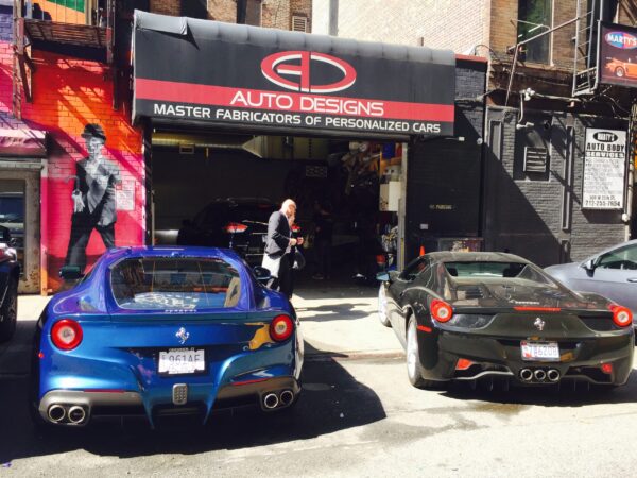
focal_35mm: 29
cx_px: 318
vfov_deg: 48.2
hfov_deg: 61.7
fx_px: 534
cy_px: 239
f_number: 2.2
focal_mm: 4.15
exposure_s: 1/380
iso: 32
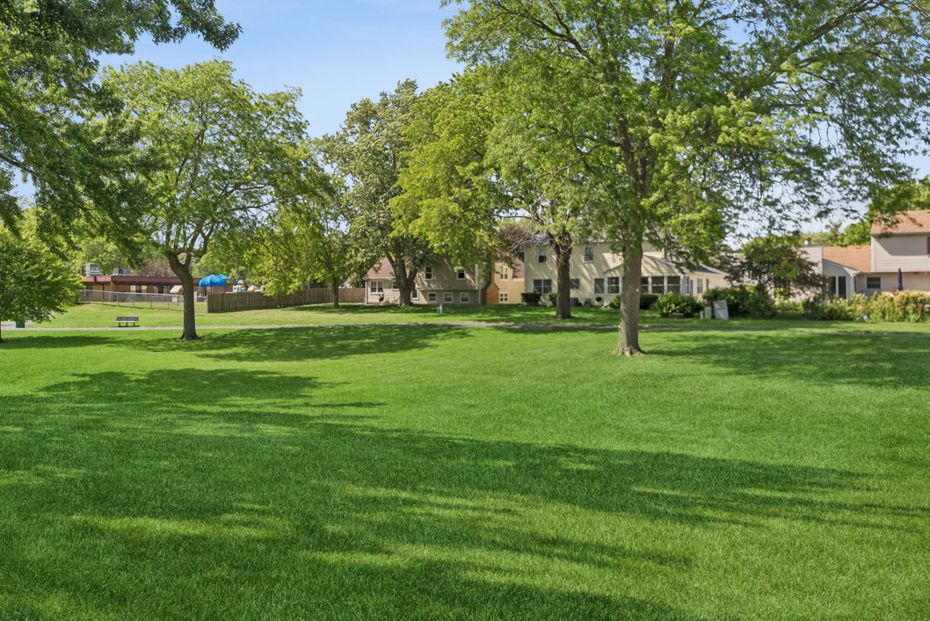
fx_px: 672
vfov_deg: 49.3
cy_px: 253
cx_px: 350
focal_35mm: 26
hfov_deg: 68.3
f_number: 8
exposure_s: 1/320
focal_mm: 17
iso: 200
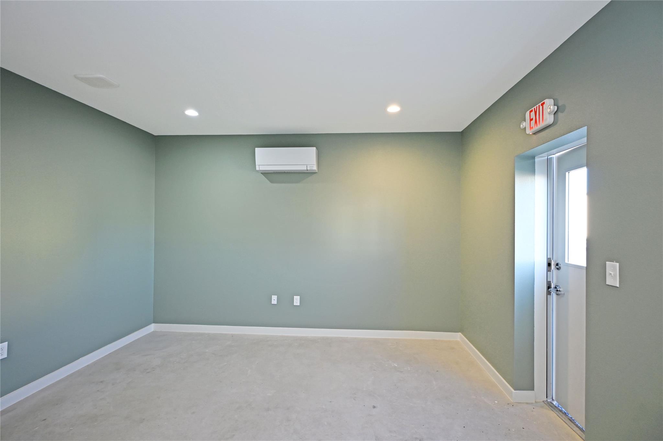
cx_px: 332
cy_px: 220
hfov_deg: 90.0
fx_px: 331
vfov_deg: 67.3
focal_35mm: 18
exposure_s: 1/20
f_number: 3.5
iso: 140
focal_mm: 12
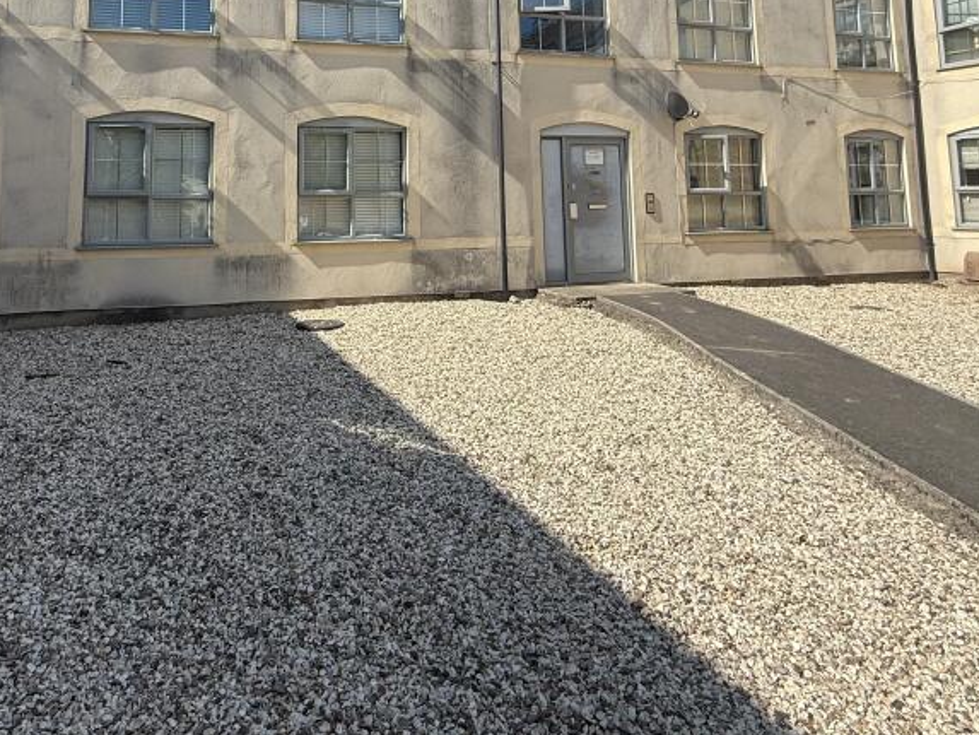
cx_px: 343
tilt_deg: +6.6
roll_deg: +0.3
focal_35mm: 25
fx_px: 707
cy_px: 126
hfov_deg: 67.8
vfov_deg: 50.8
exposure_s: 1/1613
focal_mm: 2.22
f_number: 2.2
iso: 50
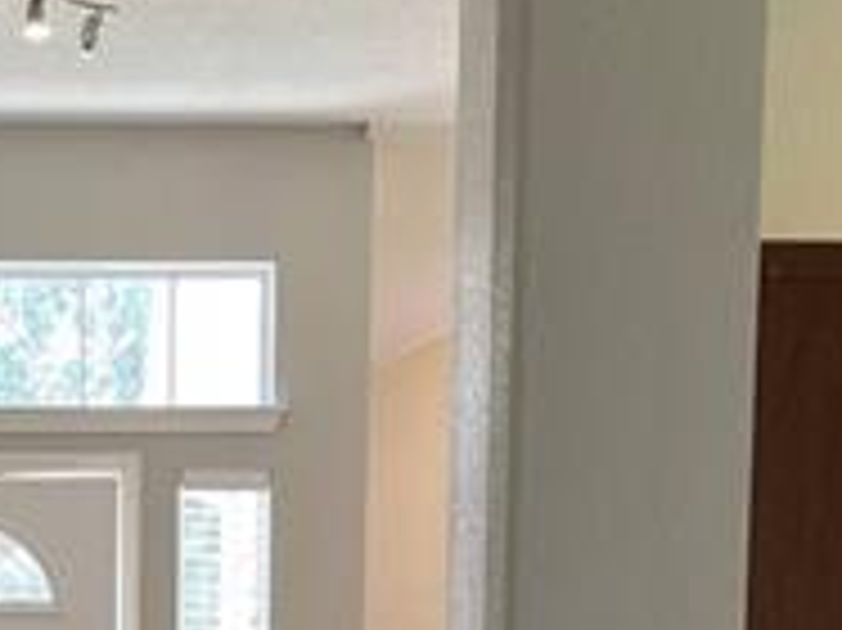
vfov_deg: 12.9
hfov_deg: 18.0
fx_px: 2601
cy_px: 1008
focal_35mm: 107
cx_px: 41
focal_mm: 5.1
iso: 125
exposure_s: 1/60
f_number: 1.6
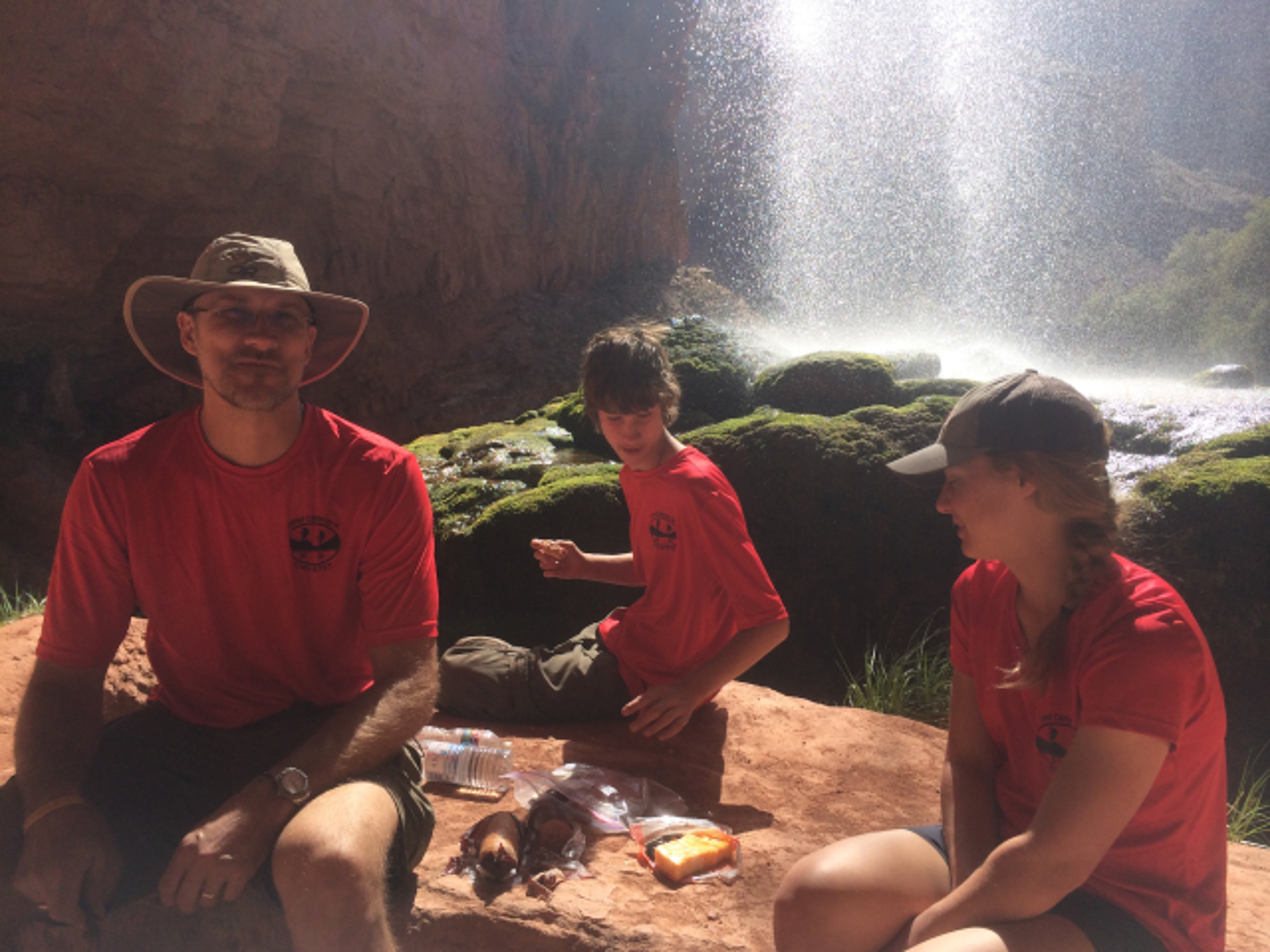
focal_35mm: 30
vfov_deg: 46.8
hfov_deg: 60.0
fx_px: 1101
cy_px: 476
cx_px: 635
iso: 32
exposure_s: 1/1414
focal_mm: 4.12
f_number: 2.2
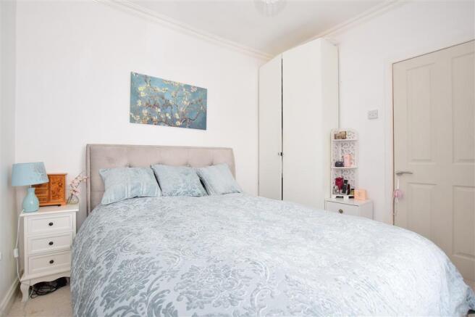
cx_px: 238
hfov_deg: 100.4
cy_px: 158
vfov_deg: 77.3
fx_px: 198
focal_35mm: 15
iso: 400
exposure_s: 1/60
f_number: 5.6
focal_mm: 10
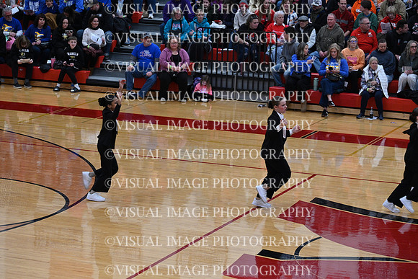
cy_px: 140
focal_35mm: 130
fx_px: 1510
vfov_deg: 10.6
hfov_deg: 15.8
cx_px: 209
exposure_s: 1/400
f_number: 4
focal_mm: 130
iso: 4000
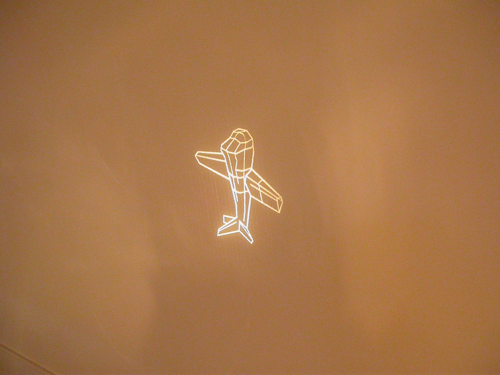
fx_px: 549
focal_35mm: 38
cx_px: 250
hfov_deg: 49.0
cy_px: 188
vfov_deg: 37.7
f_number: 2.6
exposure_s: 1/3.4
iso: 391
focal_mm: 7.85
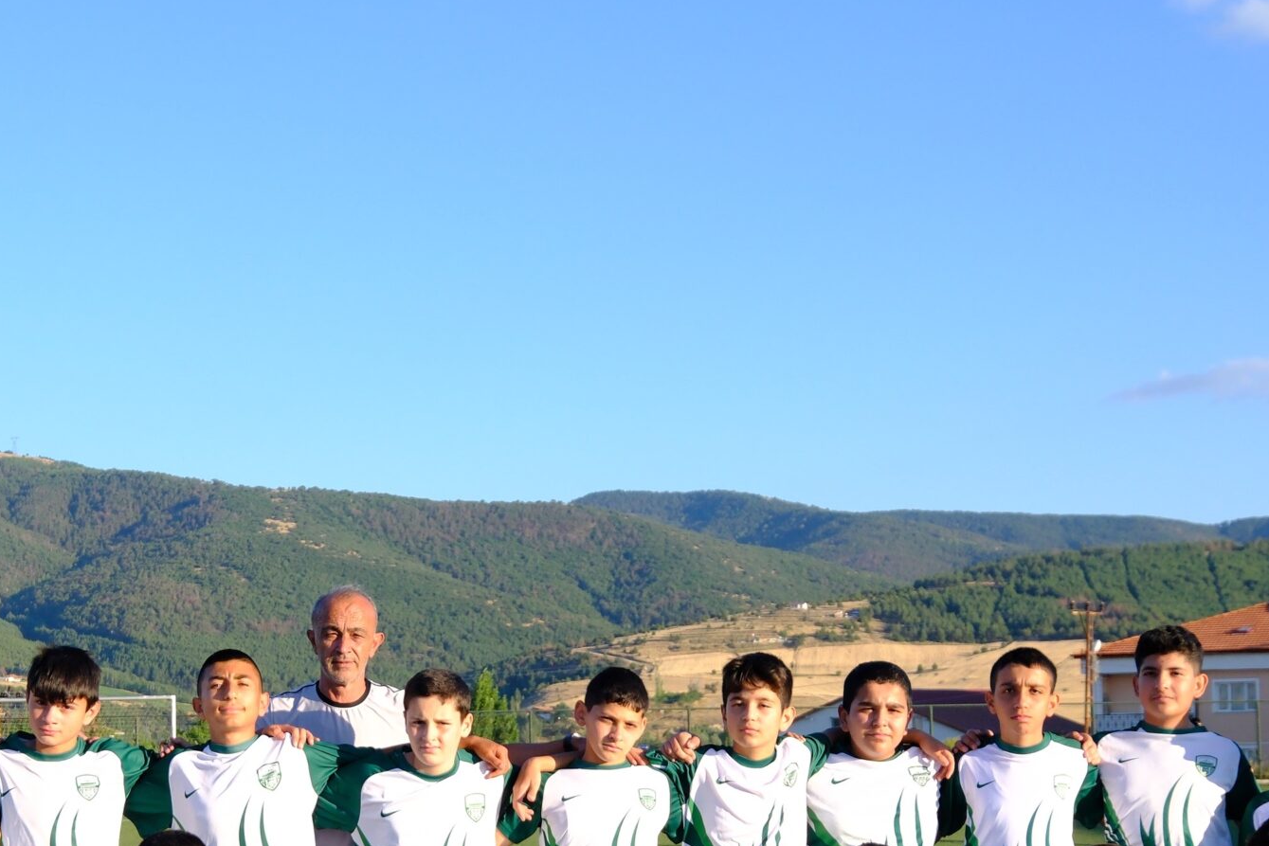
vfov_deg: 20.6
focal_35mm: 65
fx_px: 2291
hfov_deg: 30.5
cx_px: 343
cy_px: 727
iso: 500
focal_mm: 22.9
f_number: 5
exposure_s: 1/1250
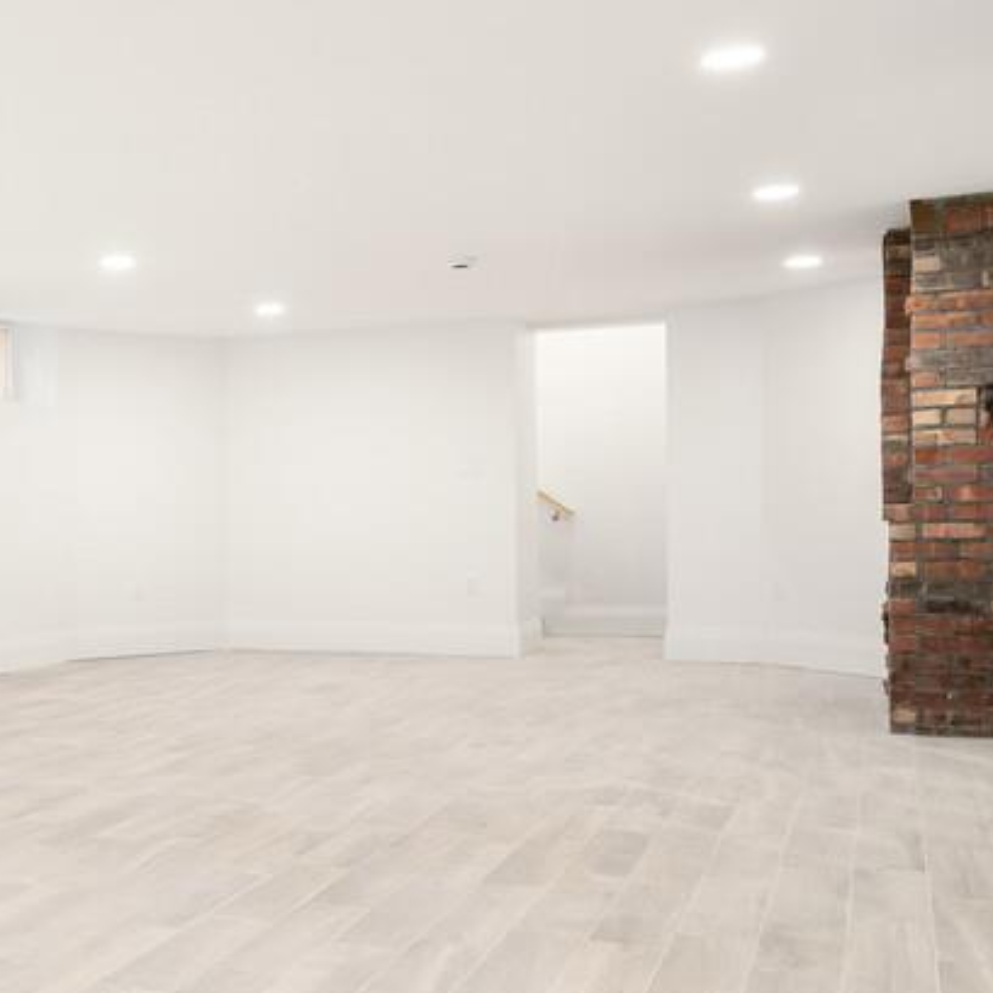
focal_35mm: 50
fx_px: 1623
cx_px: -103
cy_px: 552
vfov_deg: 34.0
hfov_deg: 30.4
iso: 640
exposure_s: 1/8
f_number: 4
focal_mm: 16
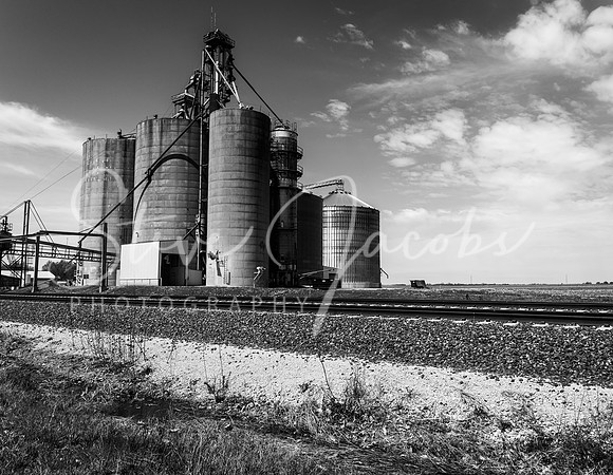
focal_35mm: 27
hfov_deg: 64.1
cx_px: 358
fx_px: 486
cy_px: 238
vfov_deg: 52.2
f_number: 8
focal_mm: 24
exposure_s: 1/1250
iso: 100
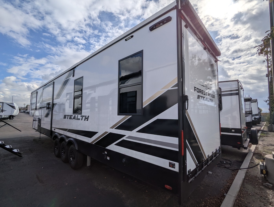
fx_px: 127
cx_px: 137
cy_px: 104
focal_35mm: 16
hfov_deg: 94.4
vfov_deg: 78.2
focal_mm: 2.35
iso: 29
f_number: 2.2
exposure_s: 1/5155
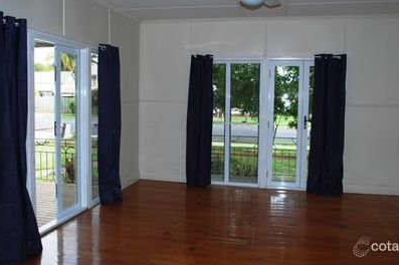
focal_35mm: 32
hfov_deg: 58.8
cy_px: 110
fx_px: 354
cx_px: 198
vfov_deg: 40.9
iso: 200
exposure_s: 1/60
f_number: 3.5
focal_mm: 18
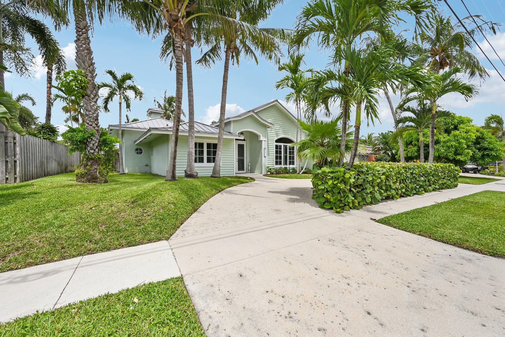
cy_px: 168
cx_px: 252
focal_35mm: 14
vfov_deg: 81.2
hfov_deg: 104.3
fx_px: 196
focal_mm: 14
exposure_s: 1/6400
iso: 1250
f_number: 8
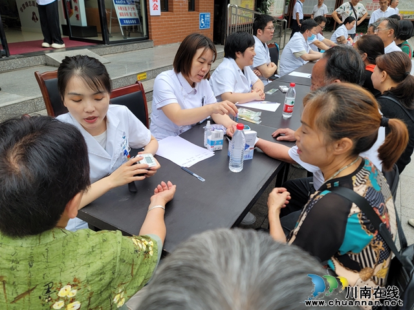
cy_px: 155
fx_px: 299
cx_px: 207
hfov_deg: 69.4
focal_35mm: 25
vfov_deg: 54.9
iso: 20
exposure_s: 1/145
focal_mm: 7
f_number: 1.8
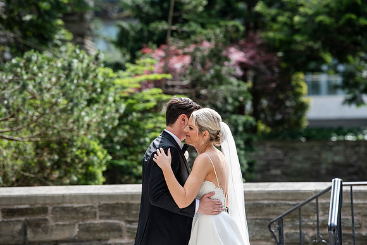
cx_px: 184
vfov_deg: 6.9
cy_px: 122
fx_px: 2039
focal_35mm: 200
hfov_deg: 10.3
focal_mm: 200
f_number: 4.5
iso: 1000
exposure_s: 1/4000
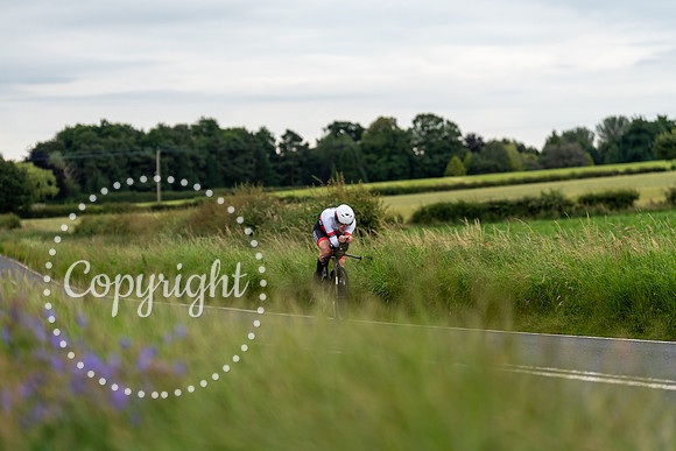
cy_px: 226
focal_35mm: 135
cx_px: 338
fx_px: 2535
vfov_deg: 10.2
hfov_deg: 15.2
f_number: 3.2
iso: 500
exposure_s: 1/800
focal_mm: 135
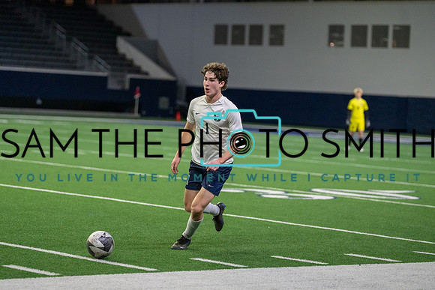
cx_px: 218
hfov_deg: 15.9
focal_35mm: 129
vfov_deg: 10.6
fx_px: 1559
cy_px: 145
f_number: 2.8
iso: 5000
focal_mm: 129
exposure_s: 1/1250
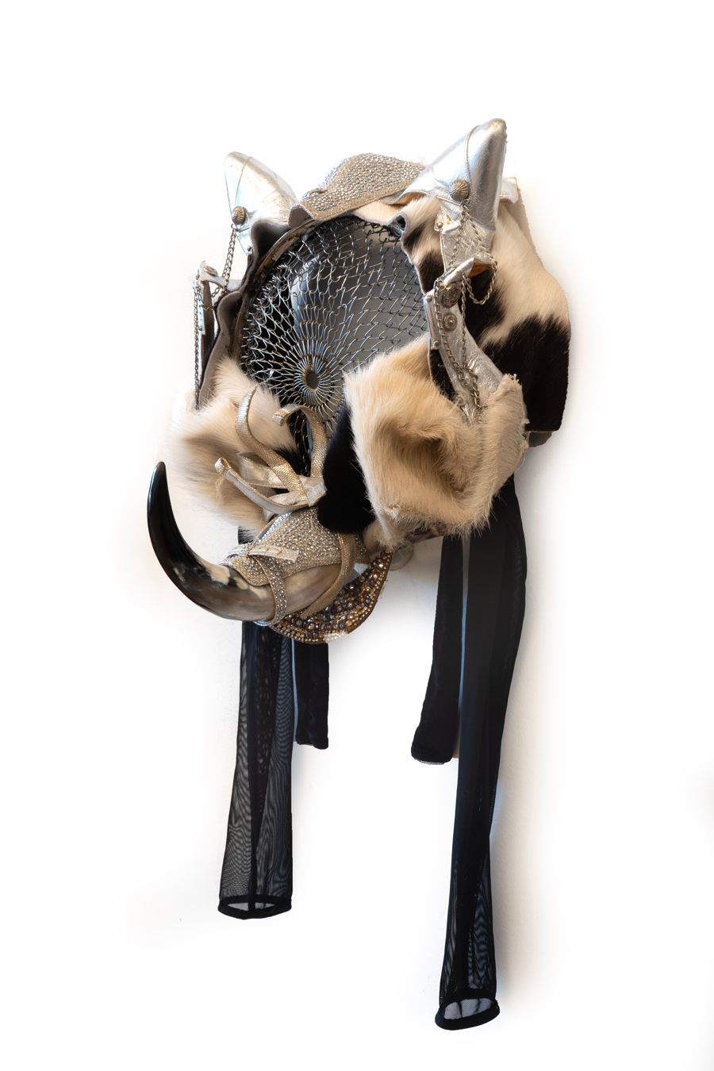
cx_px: 357
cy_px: 536
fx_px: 1309
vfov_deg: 44.5
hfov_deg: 30.5
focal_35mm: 44
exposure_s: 1/1.67
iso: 100
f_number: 16
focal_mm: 44
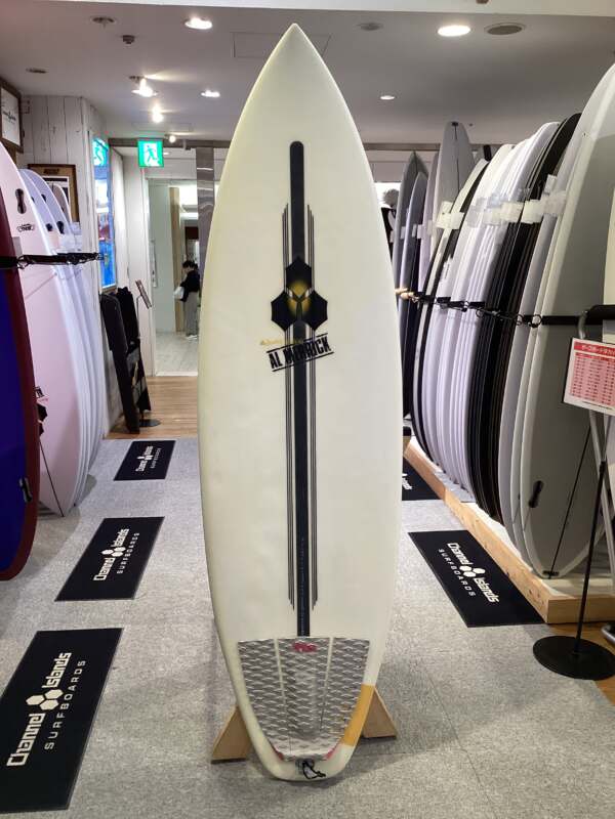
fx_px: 734
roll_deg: -0.2
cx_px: 308
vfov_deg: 58.4
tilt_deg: -11.7
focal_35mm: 31
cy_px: 410
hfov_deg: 45.4
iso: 64
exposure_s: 1/60
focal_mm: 3.3
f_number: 2.4
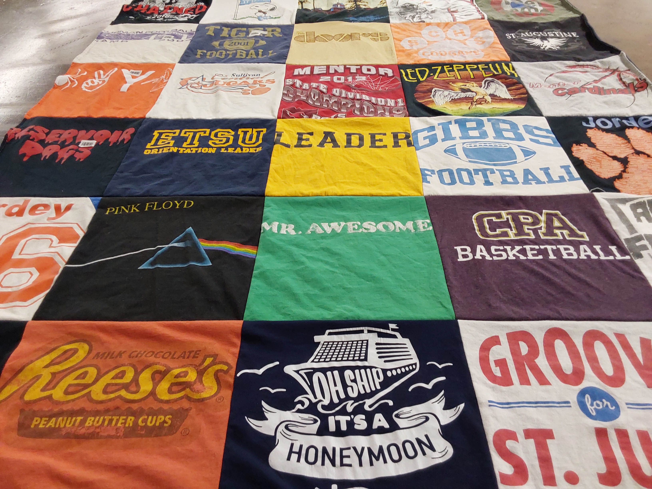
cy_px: 244
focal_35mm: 28
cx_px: 326
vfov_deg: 49.7
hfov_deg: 63.4
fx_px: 527
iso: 100
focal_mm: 2.91
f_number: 1.9
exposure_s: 1/50
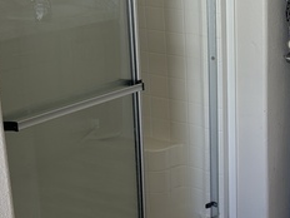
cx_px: 309
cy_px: 90
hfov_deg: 26.2
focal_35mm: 69
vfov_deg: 21.3
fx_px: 578
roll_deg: -1.8
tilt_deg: -14.9
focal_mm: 6.86
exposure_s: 1/162
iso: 80
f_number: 1.78
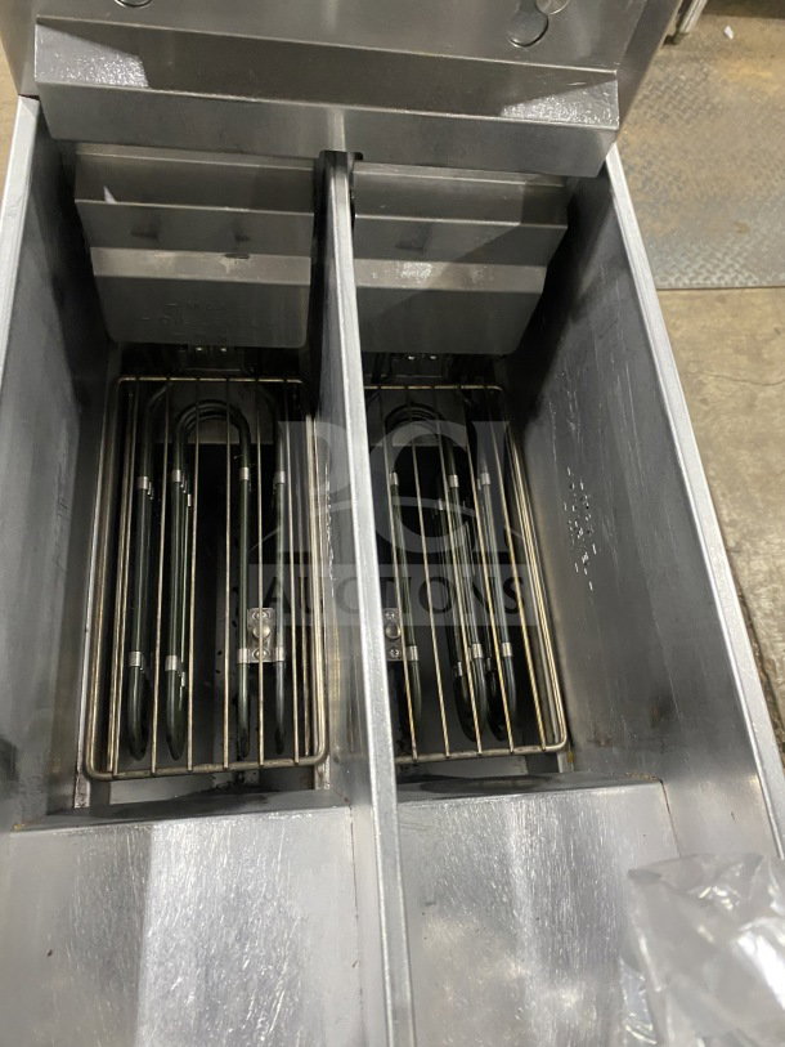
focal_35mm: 26
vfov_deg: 67.3
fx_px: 786
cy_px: 524
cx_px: 392
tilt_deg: -64.9
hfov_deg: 53.1
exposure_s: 1/41
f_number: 1.8
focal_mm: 4.25
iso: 500
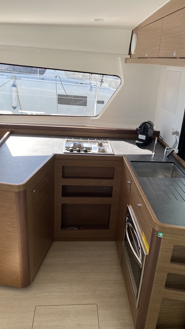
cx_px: 102
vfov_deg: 66.1
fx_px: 253
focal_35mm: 29
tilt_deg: -21.3
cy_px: 168
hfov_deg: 40.1
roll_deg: -4.3
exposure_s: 1/262
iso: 32
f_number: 1.8
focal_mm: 4.25
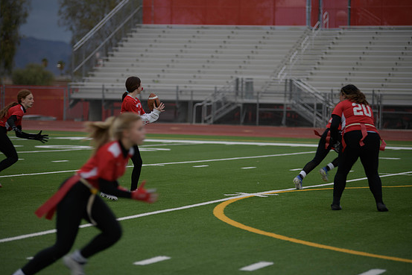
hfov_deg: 13.5
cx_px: 197
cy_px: 140
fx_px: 1740
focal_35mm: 152
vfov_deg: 9.0
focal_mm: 145
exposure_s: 1/200
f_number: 2.8
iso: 64
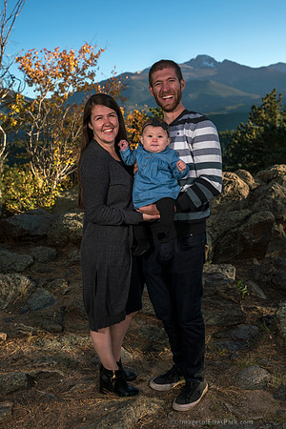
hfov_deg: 37.9
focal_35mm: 35
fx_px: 417
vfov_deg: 54.4
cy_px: 214
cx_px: 143
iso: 100
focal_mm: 35
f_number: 5
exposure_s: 1/320
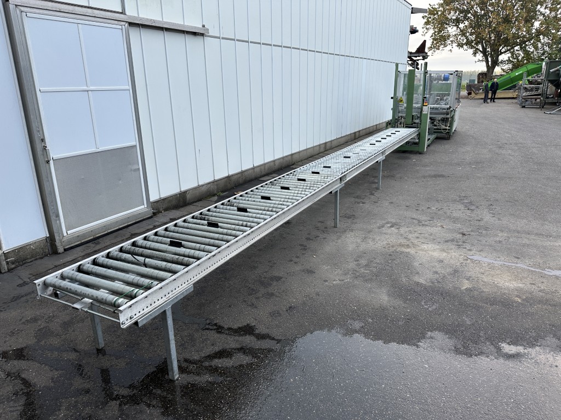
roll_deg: +0.3
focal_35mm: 24
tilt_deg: -17.1
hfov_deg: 71.6
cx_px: 280
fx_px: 389
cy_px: 210
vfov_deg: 56.8
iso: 64
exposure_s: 1/140
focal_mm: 6.86
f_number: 1.78
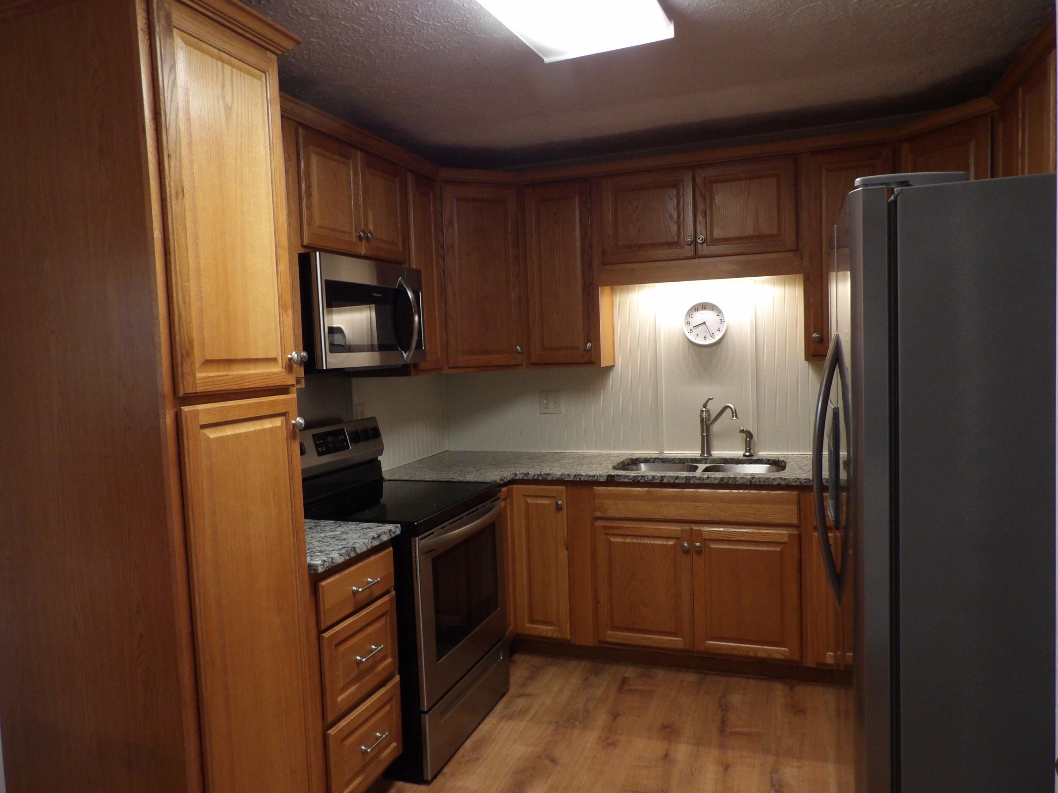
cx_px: 529
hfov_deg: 71.6
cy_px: 396
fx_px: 734
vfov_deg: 56.8
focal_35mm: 24
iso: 299
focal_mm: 4.3
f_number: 3.2
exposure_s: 1/17
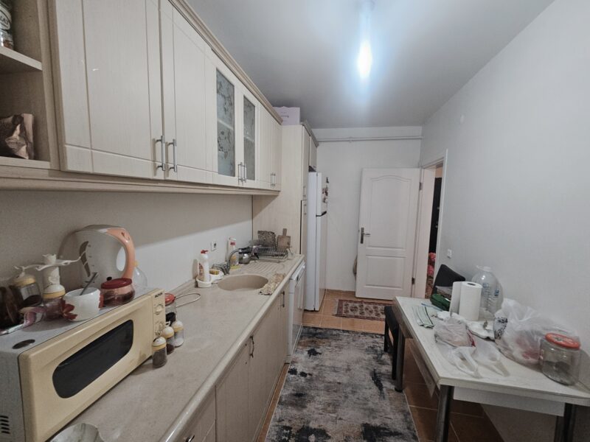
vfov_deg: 89.9
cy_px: 221
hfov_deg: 106.2
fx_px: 222
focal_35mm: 13
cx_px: 295
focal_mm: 2.2
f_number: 2.2
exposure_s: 1/50
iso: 250
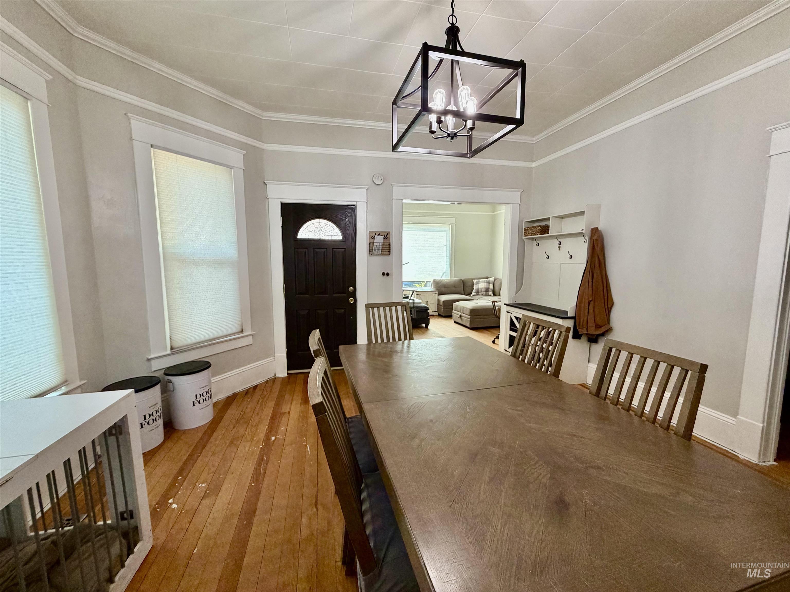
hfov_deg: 102.1
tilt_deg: -6.6
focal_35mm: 14
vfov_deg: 85.7
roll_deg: +0.7
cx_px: 395
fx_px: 320
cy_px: 296
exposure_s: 1/120
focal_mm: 2.22
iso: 320
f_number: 2.2
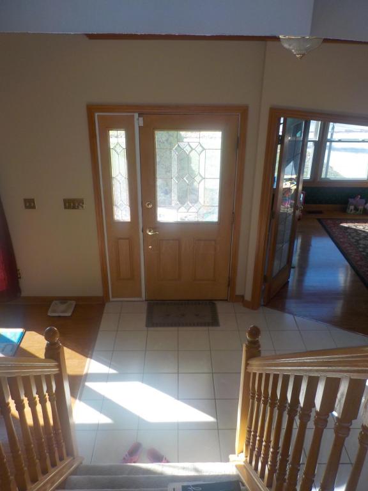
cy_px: 246
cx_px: 184
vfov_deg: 60.0
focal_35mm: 30
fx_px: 425
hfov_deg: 46.8
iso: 125
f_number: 3.3
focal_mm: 4.1
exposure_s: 1/100
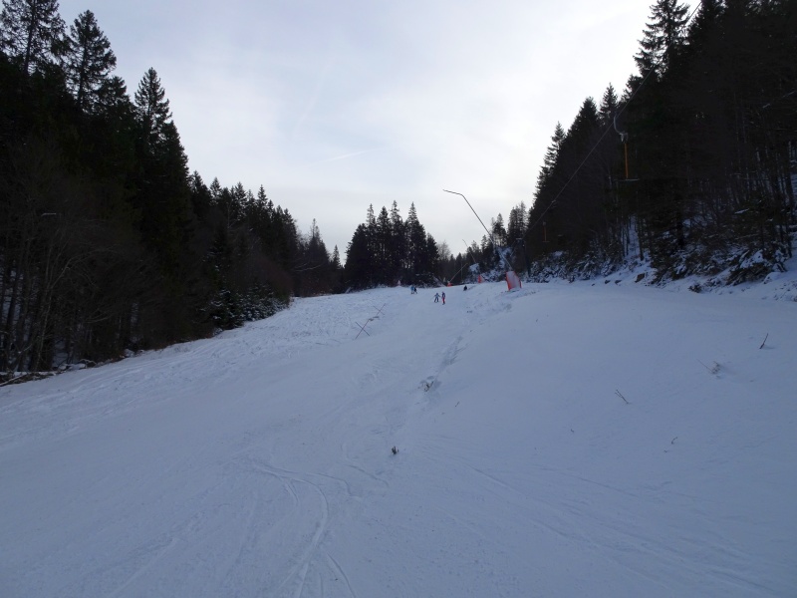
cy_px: 299
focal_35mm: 24
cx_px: 398
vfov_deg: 56.8
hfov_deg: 71.6
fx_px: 553
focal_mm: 4.1
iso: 80
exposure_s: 1/800
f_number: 3.5
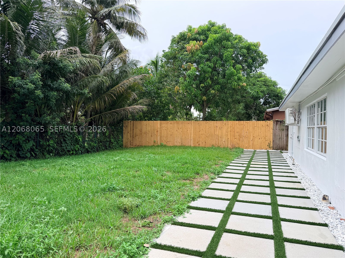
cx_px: 172
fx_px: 239
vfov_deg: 56.8
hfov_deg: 71.6
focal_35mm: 24
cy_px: 129
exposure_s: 1/622
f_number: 1.78
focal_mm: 6.76
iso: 100
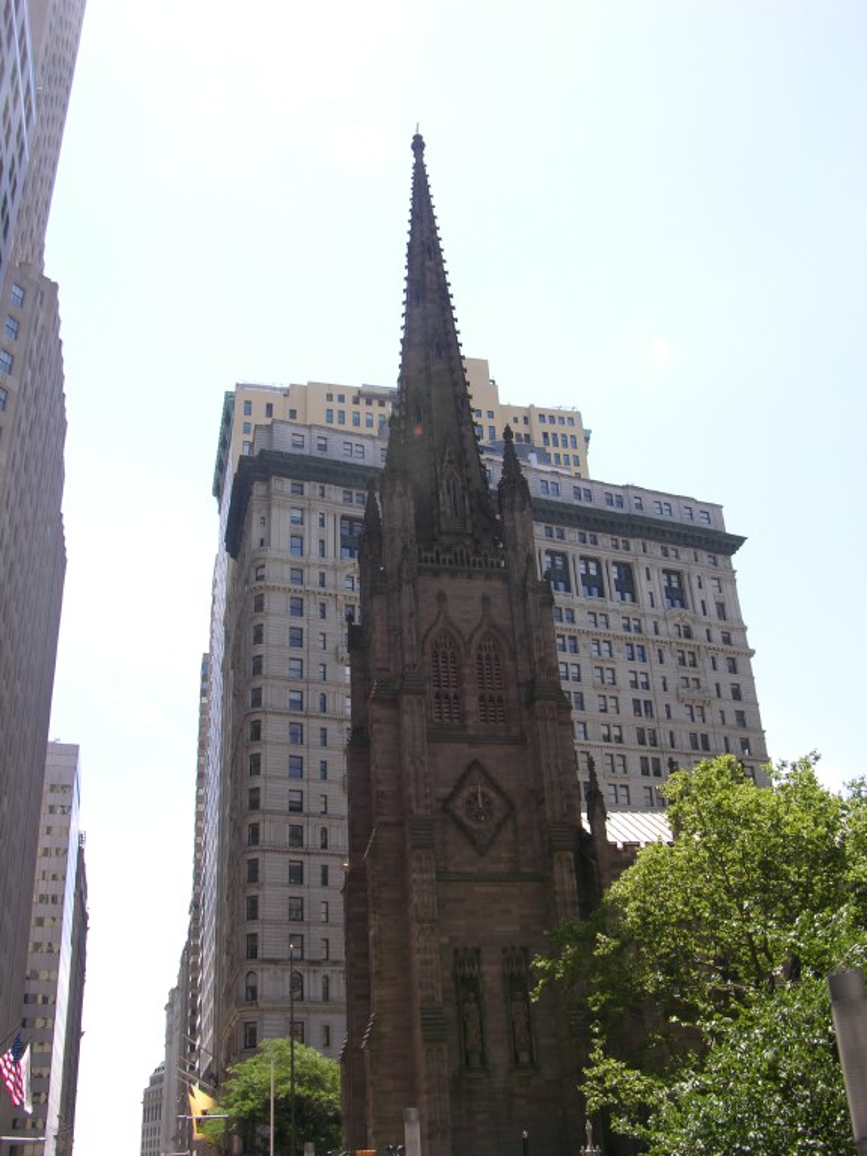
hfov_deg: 40.7
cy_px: 578
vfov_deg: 52.6
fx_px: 1169
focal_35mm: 35
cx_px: 434
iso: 50
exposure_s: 1/136
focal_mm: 8.9
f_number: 5
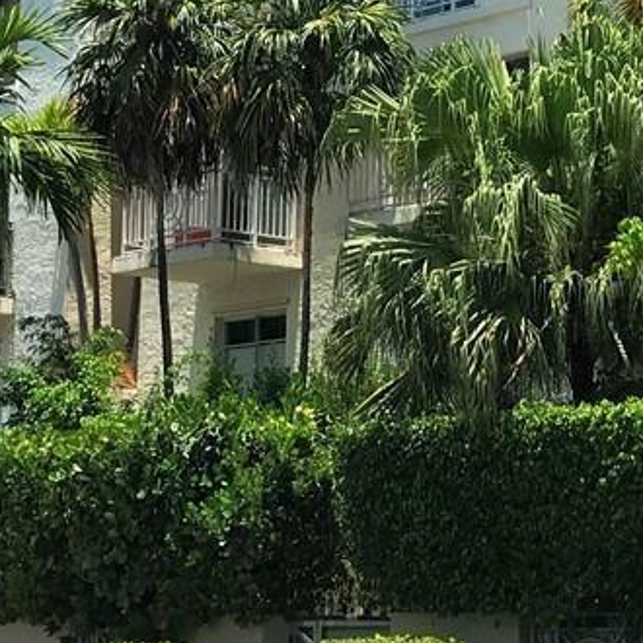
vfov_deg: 14.0
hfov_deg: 14.5
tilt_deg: +19.5
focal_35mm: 120
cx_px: 442
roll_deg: -1.0
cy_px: -156
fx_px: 2522
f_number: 1.8
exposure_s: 1/2179
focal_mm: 3.99
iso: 20
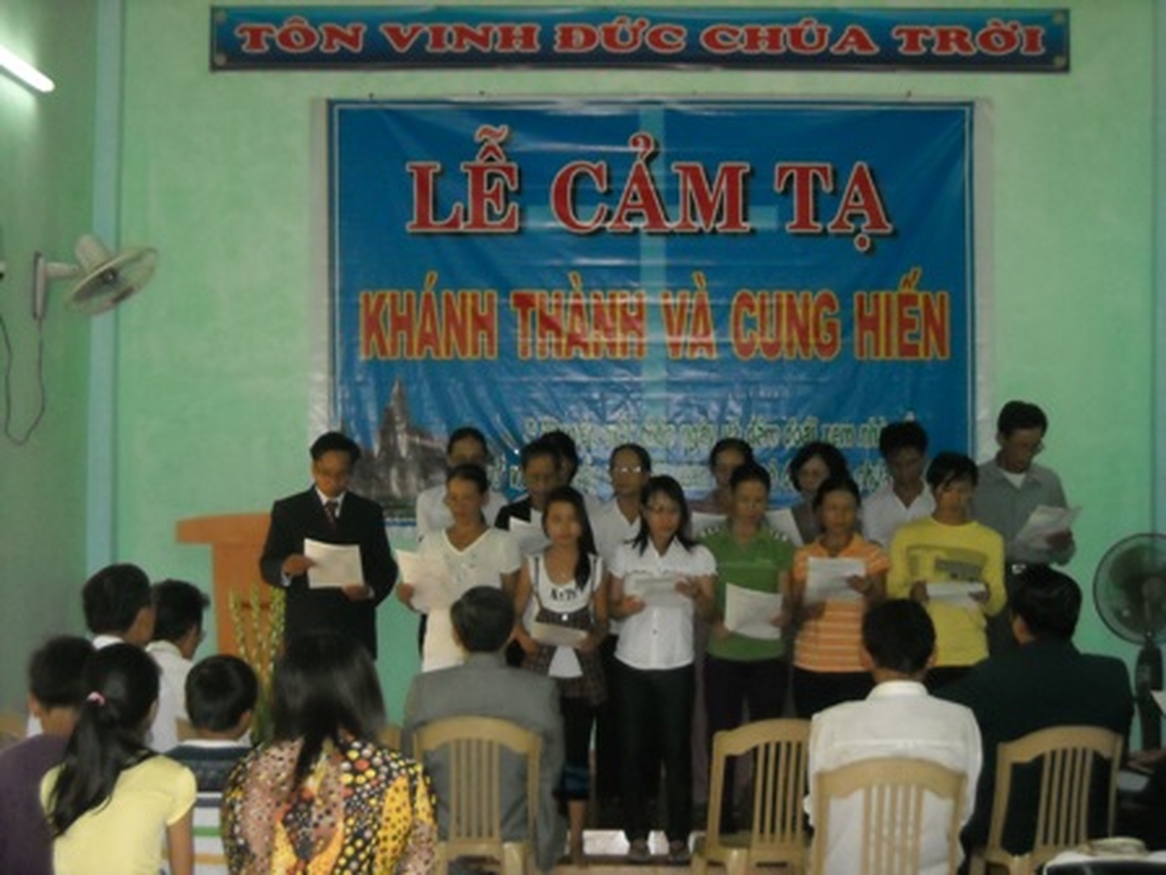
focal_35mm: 68
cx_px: 583
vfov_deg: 21.6
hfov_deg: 28.6
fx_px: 2291
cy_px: 438
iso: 616
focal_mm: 11.02
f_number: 3.7
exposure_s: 1/125
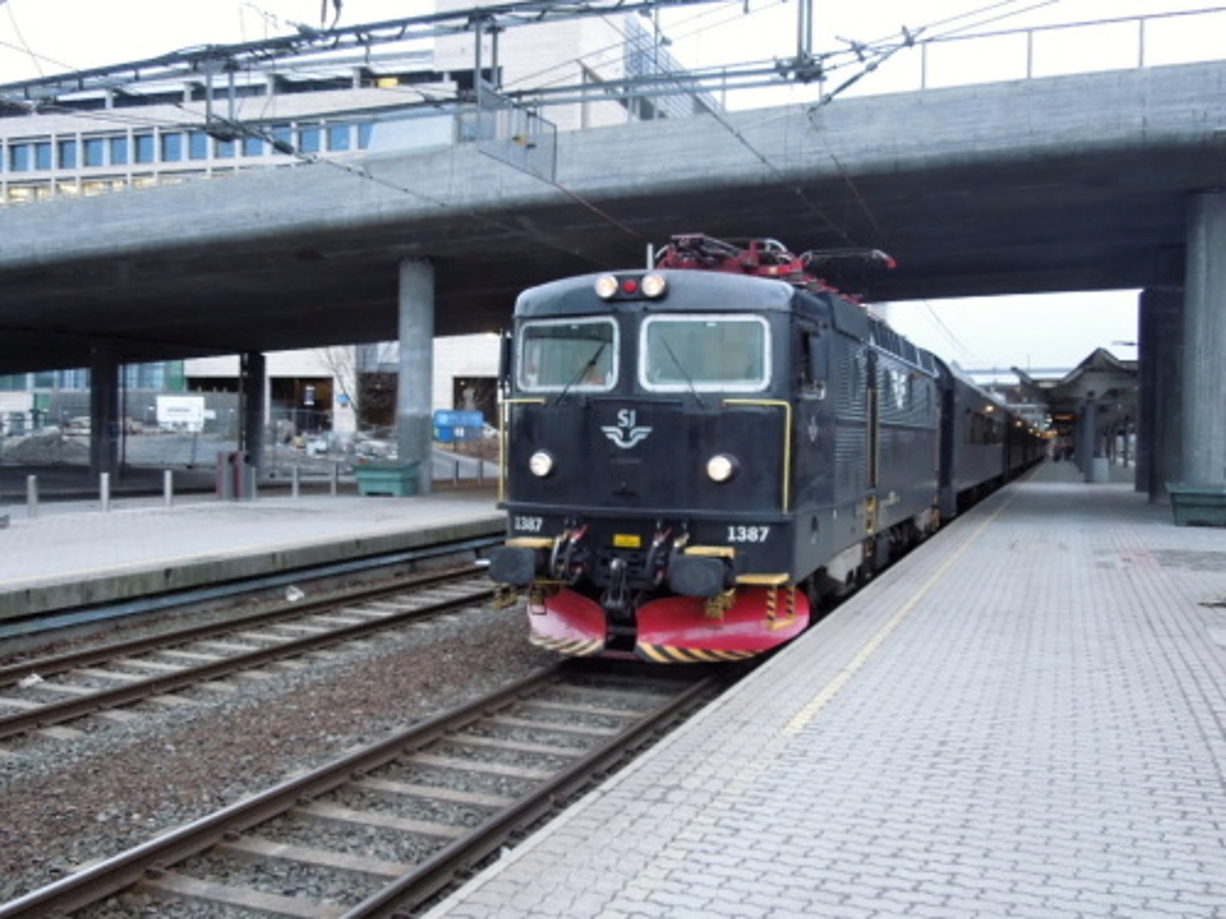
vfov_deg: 45.4
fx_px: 1098
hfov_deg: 58.4
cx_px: 613
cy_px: 460
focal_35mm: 31
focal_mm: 5.6
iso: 400
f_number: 3.6
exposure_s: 1/20
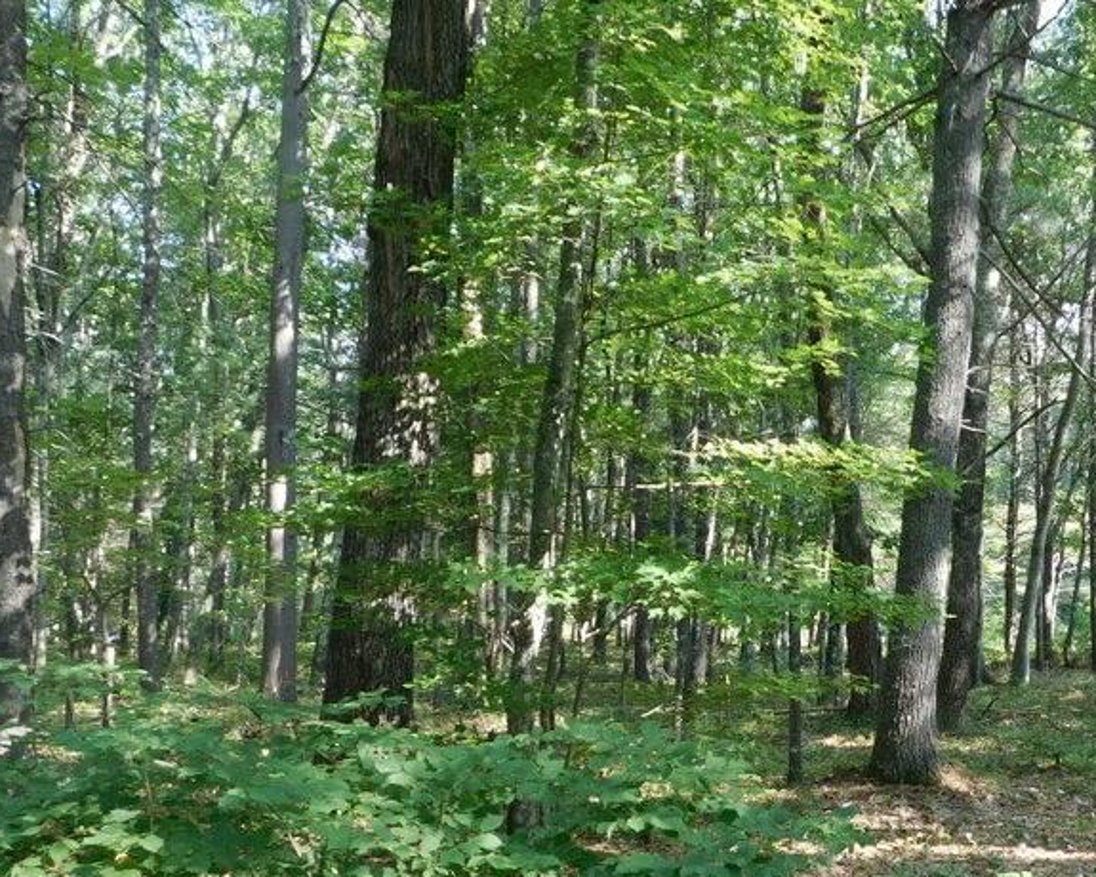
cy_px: 610
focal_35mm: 40
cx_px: 801
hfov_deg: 44.5
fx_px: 1297
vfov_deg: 36.8
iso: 125
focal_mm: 4
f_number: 3
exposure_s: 1/100
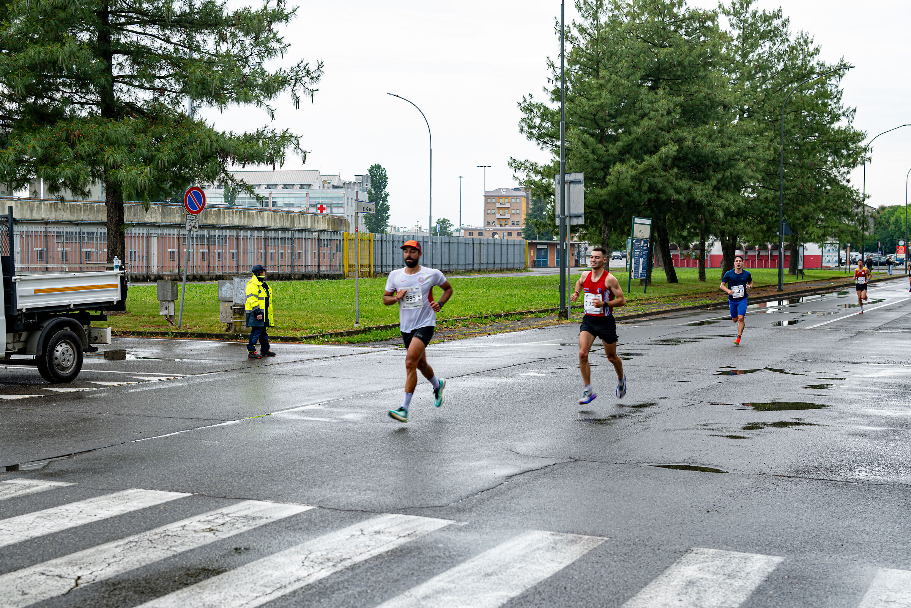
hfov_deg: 39.6
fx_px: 1265
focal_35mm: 50
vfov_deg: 27.0
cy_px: 304
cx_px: 456
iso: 100
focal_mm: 50
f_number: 4
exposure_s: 1/100
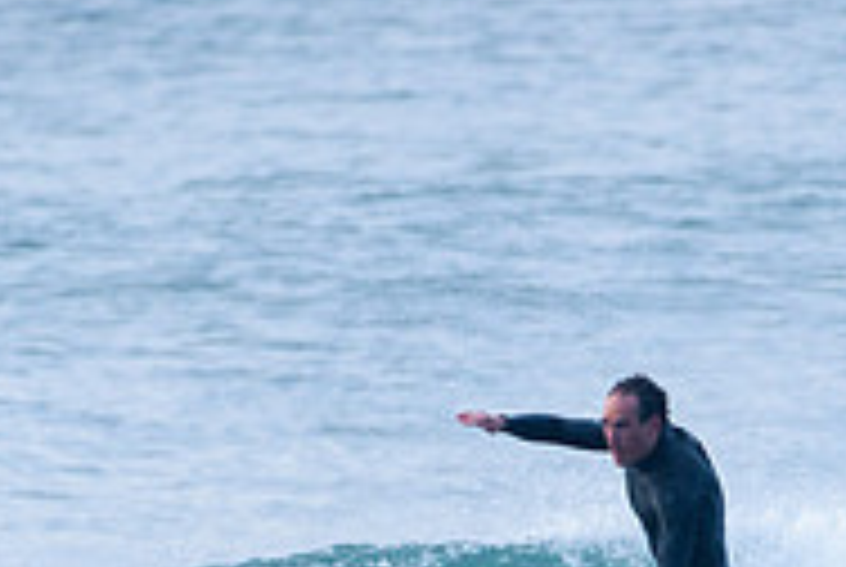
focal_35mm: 1549
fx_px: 36458
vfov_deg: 0.9
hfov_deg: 1.3
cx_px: 630
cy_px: 799
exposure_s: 1/1000
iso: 320
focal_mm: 500
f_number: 5.6
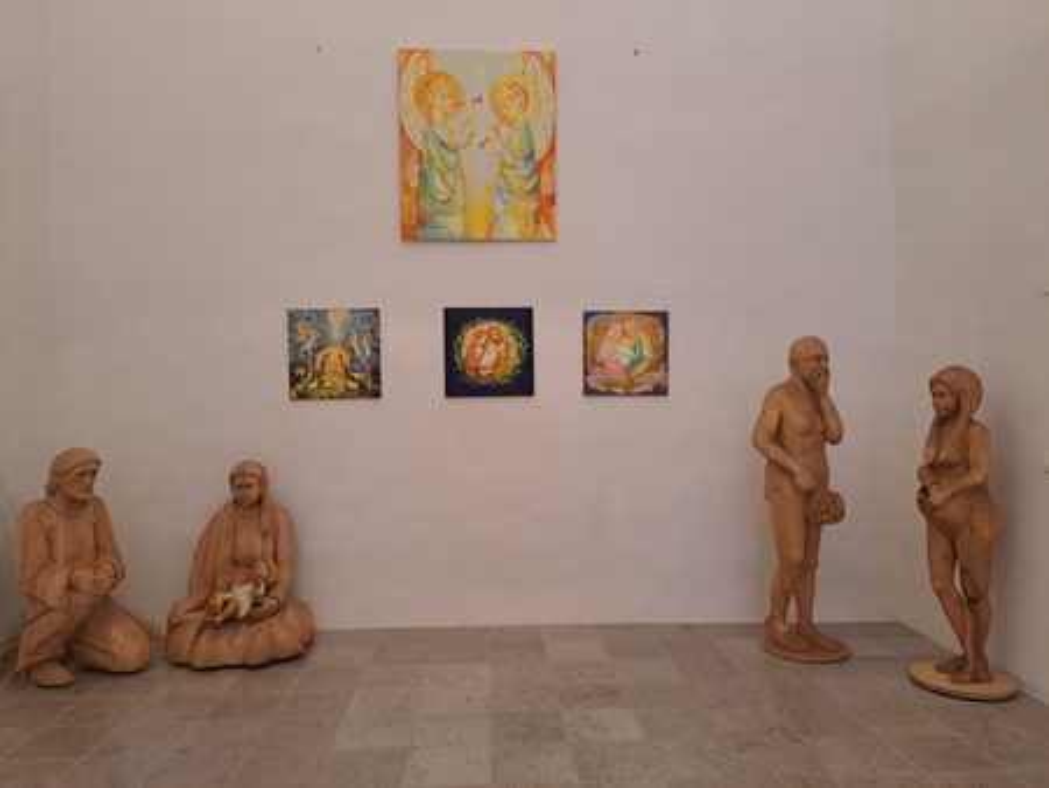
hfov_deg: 69.4
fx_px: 758
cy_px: 394
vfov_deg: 54.9
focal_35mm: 25
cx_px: 524
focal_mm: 4.65
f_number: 1.8
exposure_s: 1/33
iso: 250
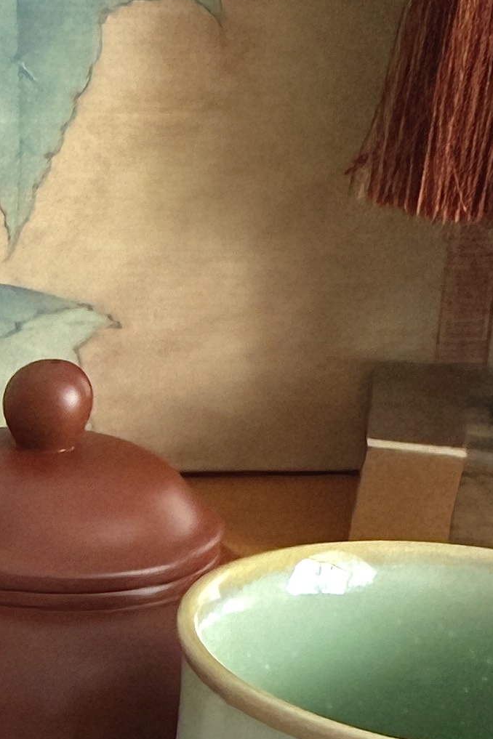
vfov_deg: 18.7
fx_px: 2033
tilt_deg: -28.7
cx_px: -425
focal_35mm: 99
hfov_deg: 12.5
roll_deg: -0.2
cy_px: 1035
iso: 1000
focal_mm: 2.22
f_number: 2.2
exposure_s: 1/60
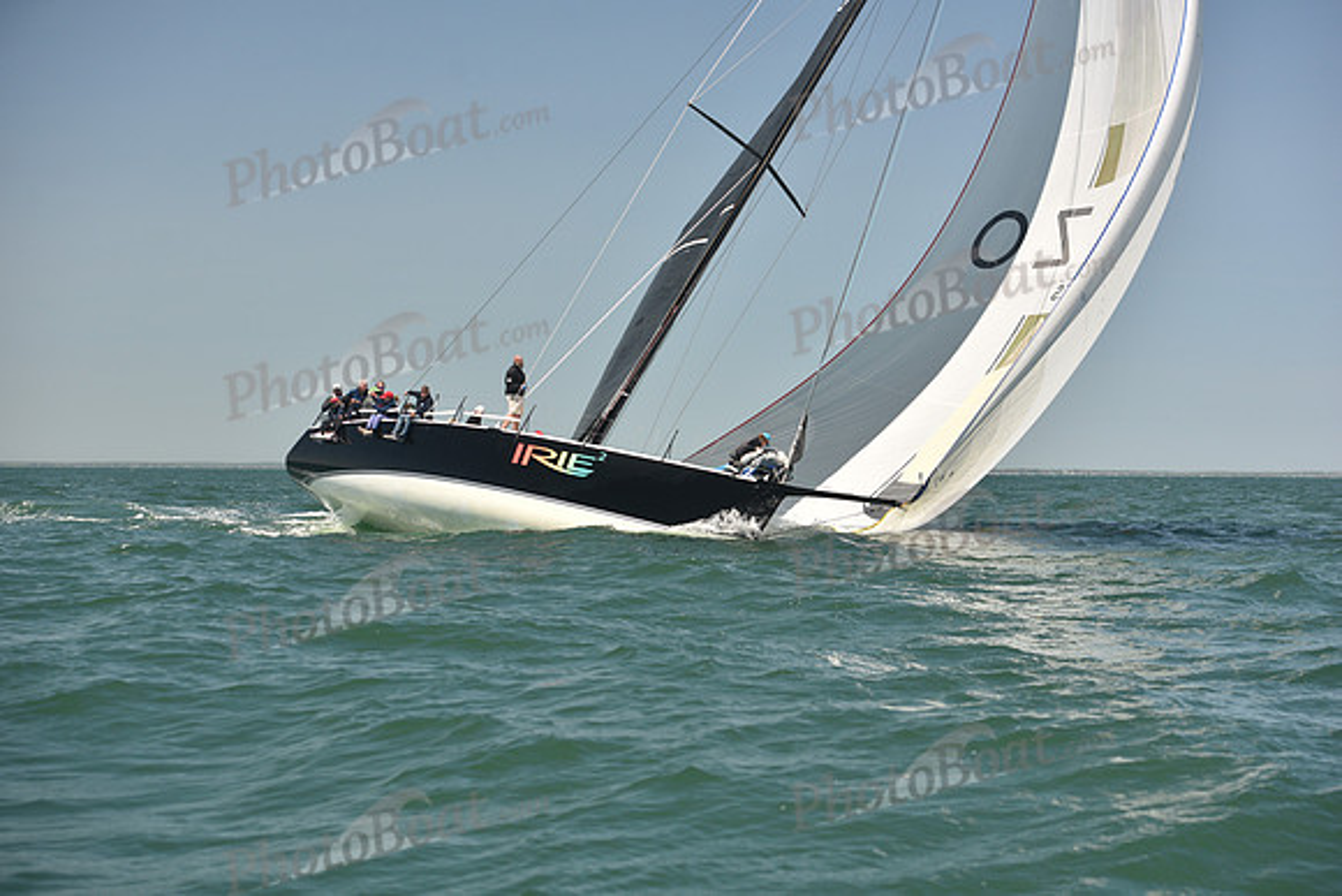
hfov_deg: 28.8
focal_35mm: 70
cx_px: 671
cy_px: 448
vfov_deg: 19.5
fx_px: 2610
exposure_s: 1/800
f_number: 4.5
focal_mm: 70
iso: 250
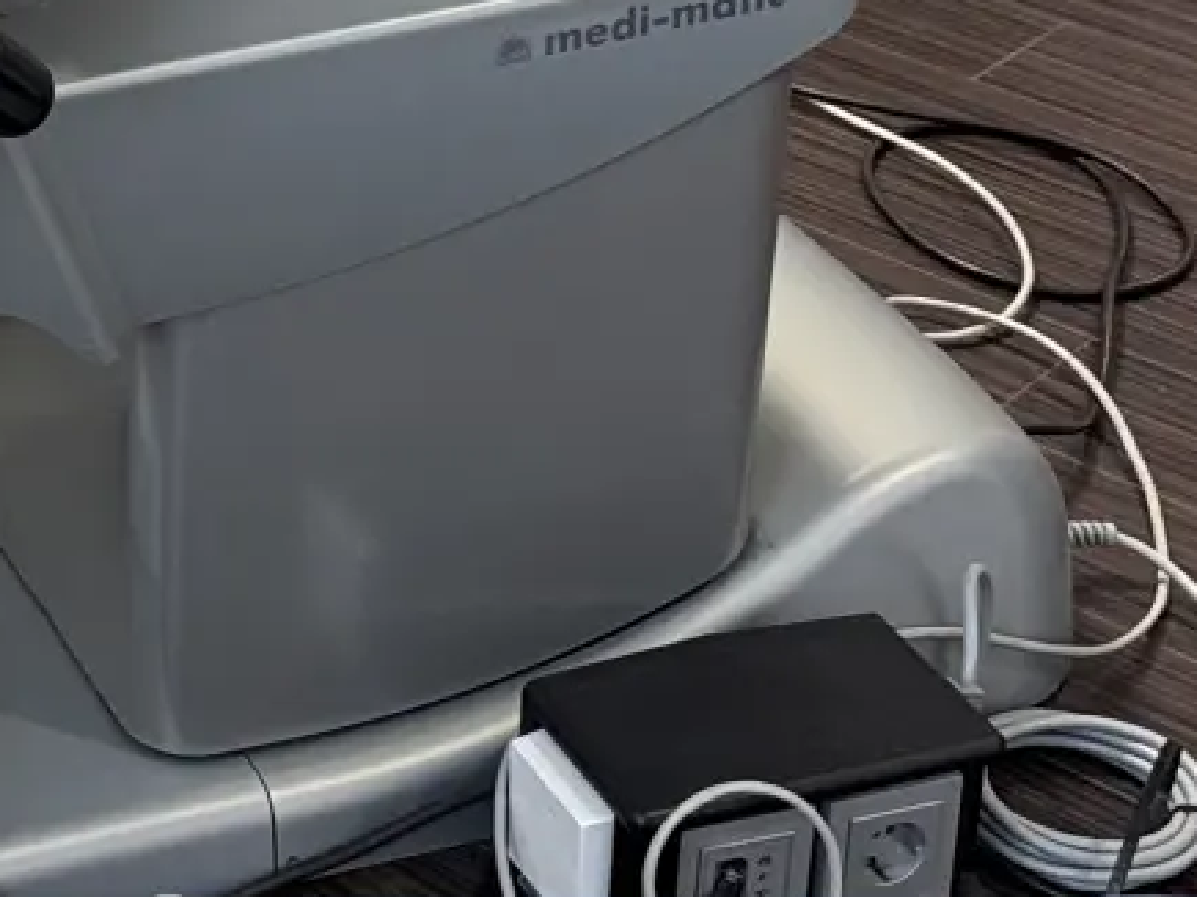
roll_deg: +1.5
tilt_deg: -22.2
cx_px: -281
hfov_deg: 17.6
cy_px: -281
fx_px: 3664
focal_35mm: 106
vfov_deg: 13.4
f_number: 1.78
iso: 160
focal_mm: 6.76
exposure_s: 1/50
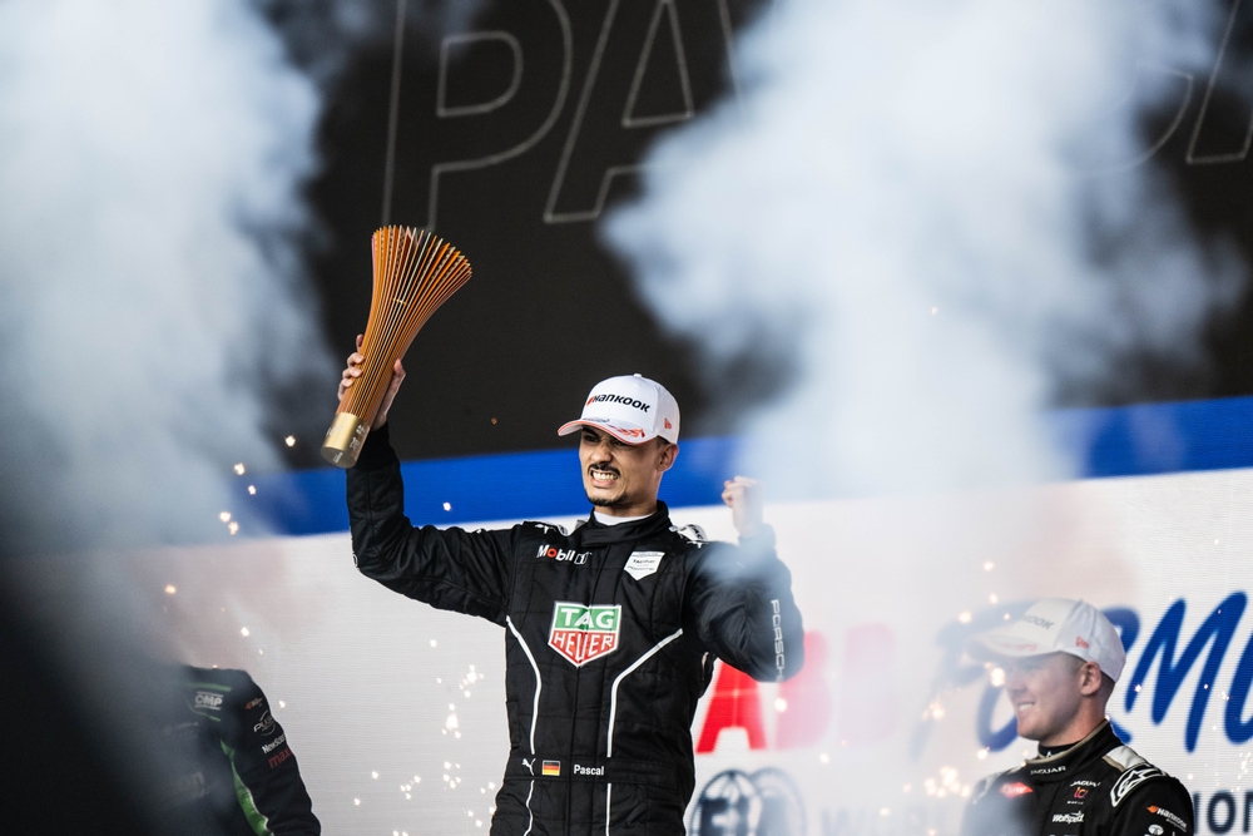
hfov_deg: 10.3
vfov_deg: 6.9
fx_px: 6962
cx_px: 626
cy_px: 418
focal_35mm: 200
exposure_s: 1/1600
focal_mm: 200
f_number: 2.8
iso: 800
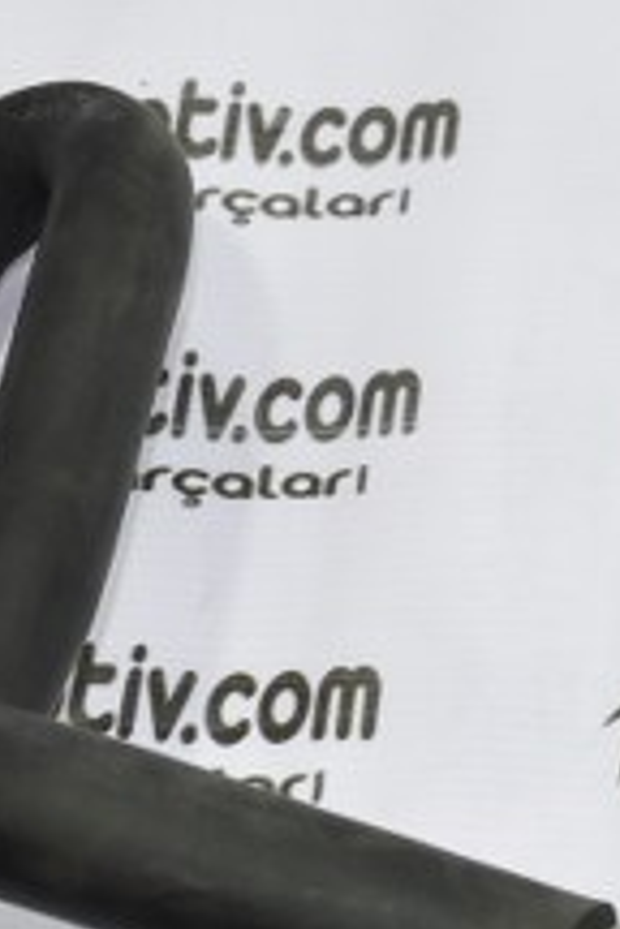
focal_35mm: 162
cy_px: 581
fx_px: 4185
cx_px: 1365
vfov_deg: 12.7
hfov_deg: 8.0
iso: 200
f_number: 4.5
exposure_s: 1/40
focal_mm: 26
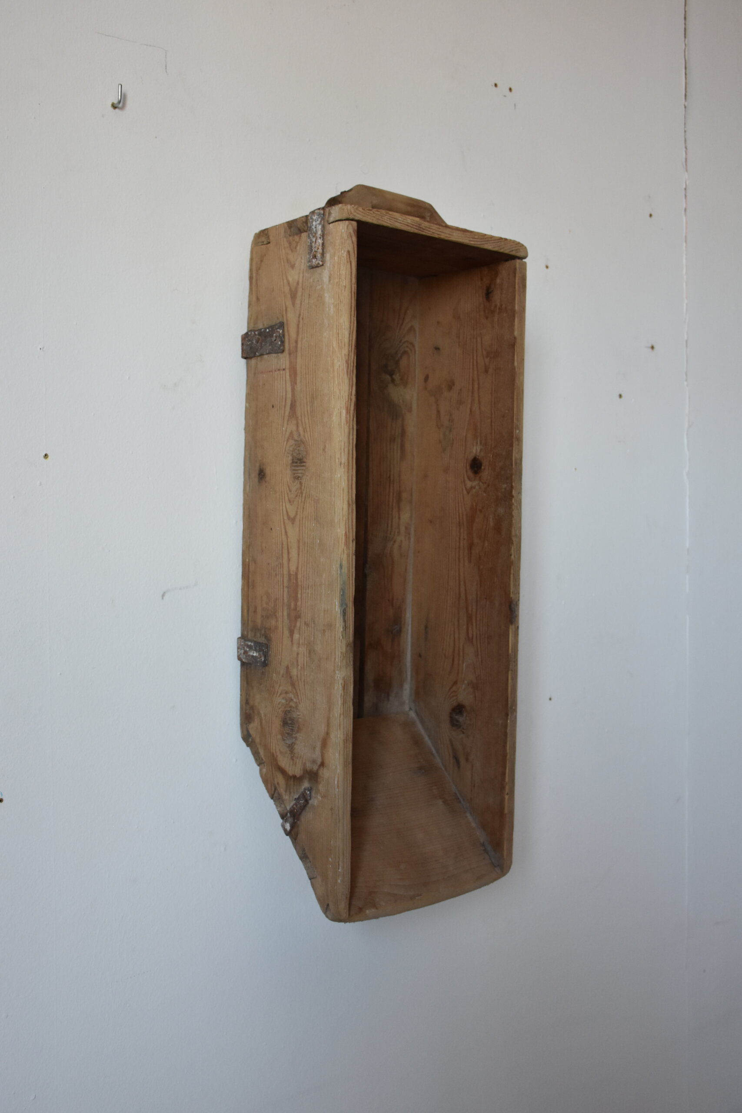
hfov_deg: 38.4
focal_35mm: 34
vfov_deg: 55.1
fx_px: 1066
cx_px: 371
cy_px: 556
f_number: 5
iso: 800
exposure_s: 1/100
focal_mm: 23
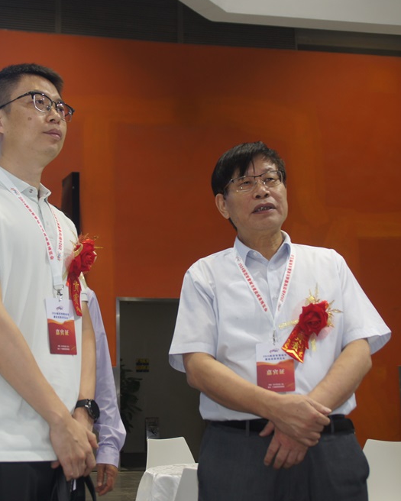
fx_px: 890
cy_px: 249
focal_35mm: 60
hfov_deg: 25.3
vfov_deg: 31.4
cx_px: 136
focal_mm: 28
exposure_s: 1/80
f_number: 4
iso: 200
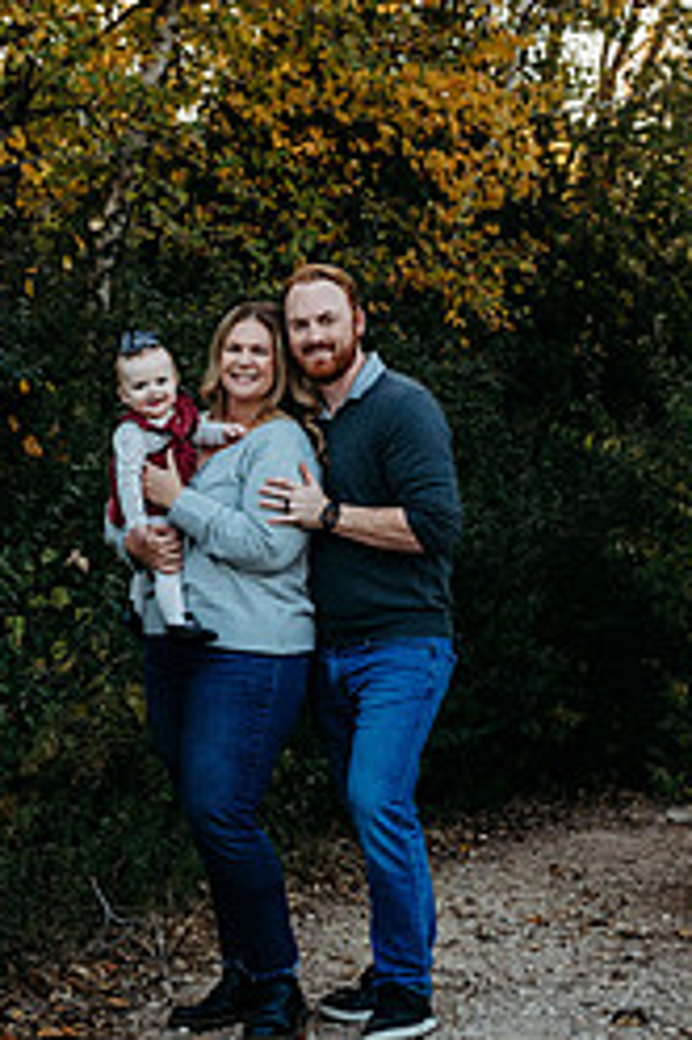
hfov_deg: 17.4
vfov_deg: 25.7
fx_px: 2252
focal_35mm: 78
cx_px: 231
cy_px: 268
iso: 640
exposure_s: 1/640
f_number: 3.5
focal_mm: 43
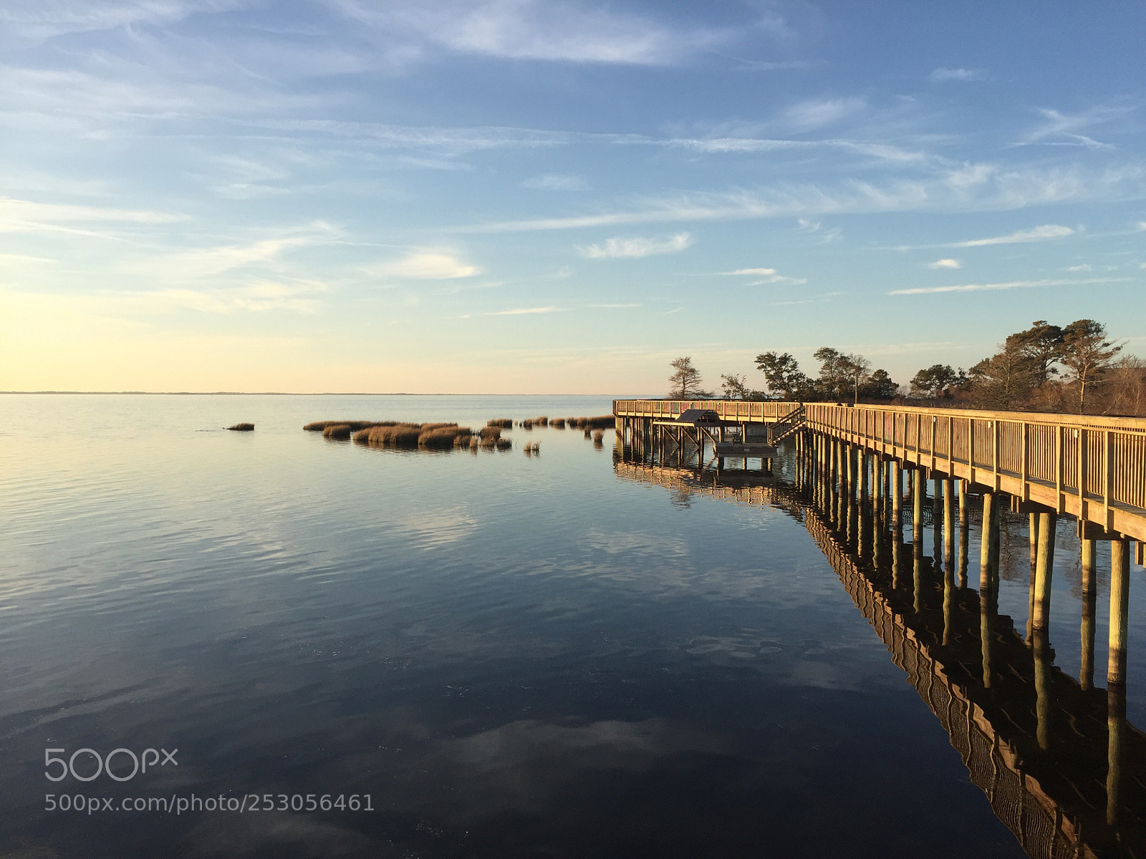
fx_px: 960
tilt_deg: -2.0
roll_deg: -0.9
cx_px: 573
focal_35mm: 29
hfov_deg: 61.7
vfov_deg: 48.2
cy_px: 430
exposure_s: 1/842
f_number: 2.2
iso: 32
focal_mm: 4.15
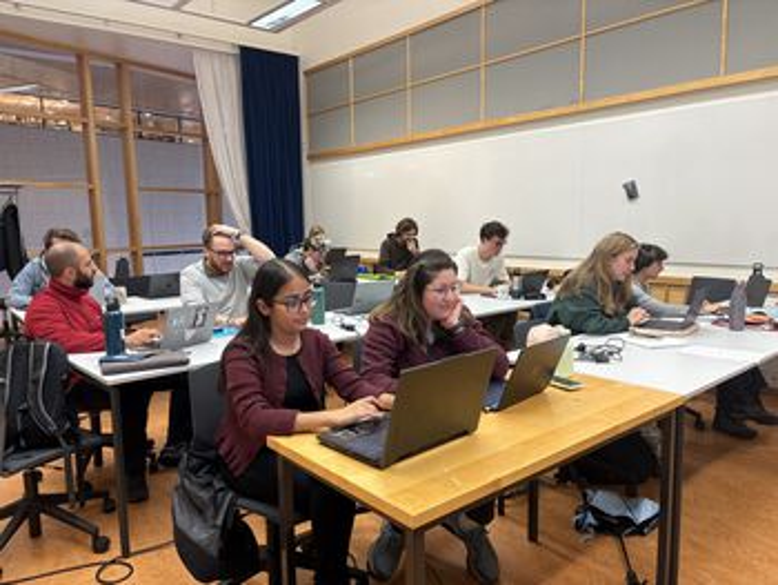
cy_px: 292
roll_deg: +0.7
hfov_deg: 67.3
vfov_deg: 53.1
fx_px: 585
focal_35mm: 26
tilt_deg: -7.4
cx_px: 389
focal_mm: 5.96
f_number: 1.6
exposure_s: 1/50
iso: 100
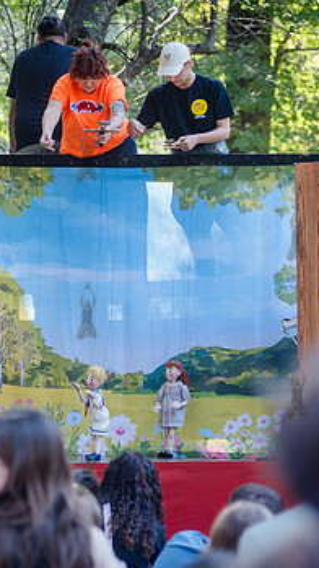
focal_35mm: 174
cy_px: 310
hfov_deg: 7.0
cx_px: 86
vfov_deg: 12.4
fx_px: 2620
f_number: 3.5
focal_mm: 100
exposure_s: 1/200
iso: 500
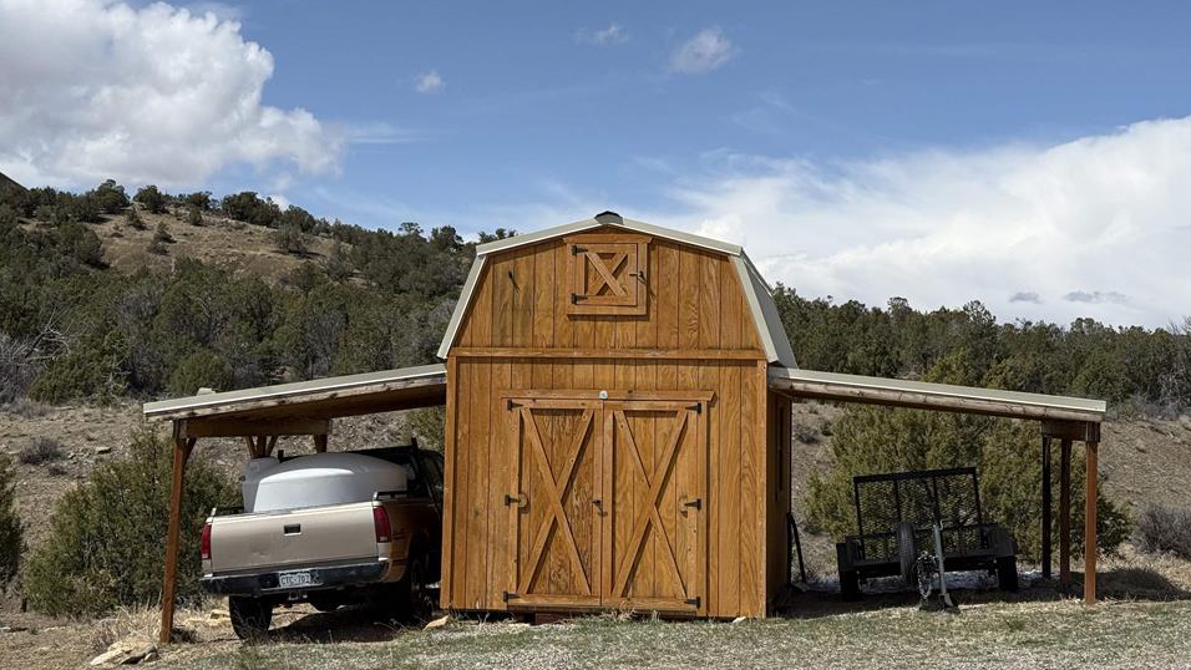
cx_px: 608
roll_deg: -2.3
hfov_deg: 37.2
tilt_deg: +4.1
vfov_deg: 21.4
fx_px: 1769
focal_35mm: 56
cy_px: 264
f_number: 1.78
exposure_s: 1/7874
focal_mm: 6.76
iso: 64
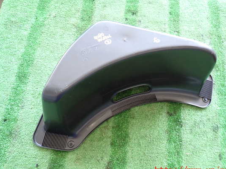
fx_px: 183
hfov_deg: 63.3
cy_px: 82
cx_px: 124
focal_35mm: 28
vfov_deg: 49.7
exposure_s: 1/50
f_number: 2
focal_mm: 4.5
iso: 200
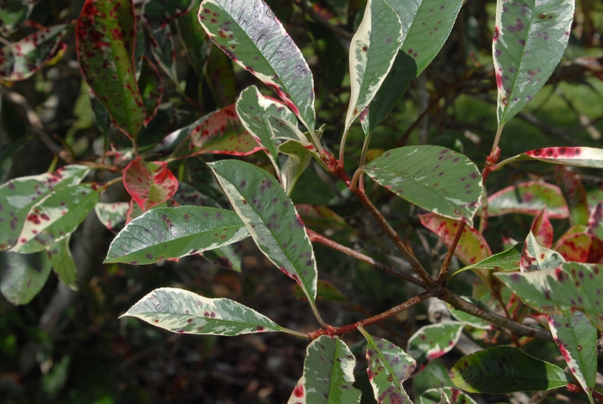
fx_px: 1409
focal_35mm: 84
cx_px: 342
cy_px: 147
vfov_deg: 16.3
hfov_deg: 24.1
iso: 400
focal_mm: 42
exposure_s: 1/400
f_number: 10
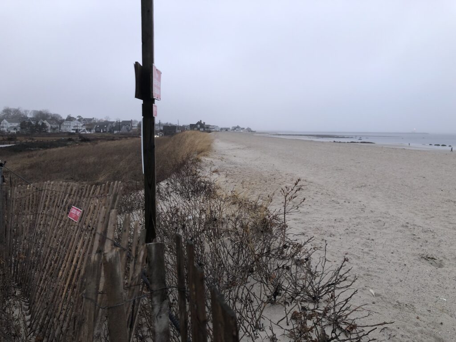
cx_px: 228
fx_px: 369
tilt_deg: -5.6
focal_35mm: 28
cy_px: 171
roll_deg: +0.9
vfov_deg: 49.7
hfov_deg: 63.4
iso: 40
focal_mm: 4
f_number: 1.8
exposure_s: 1/20
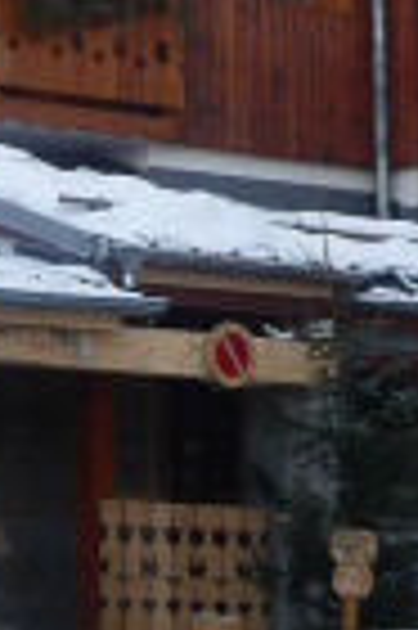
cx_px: -364
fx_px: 2724
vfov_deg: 13.2
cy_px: 205
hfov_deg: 8.4
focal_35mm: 156
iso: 100
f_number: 3.4
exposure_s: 1/250
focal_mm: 5
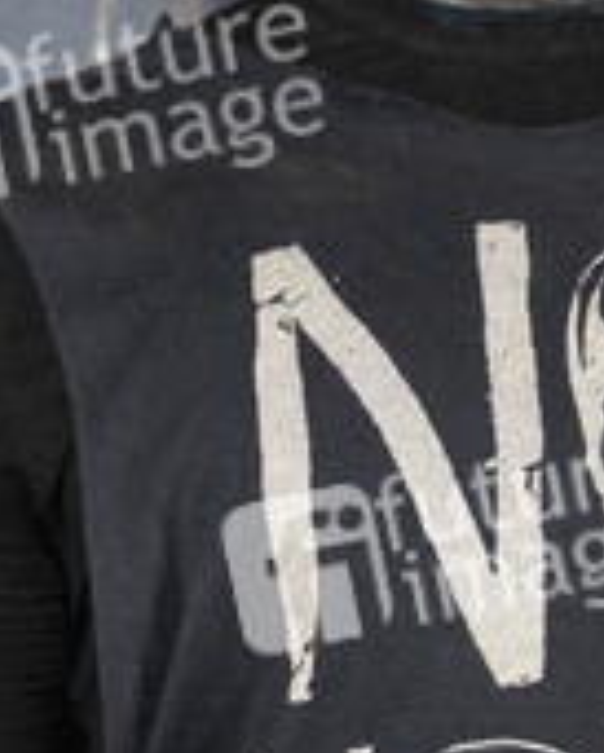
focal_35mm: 230
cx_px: 578
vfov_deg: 8.3
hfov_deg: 6.7
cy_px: -110
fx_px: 5135
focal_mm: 105
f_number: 5.6
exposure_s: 1/200
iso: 800
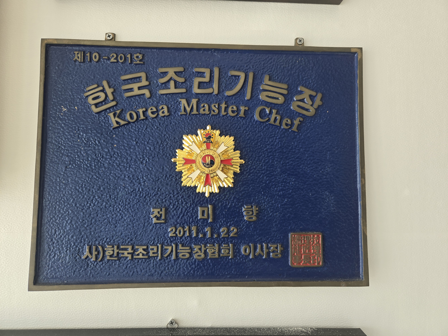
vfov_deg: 58.9
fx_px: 298
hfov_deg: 73.9
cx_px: 224
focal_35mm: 23
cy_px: 168
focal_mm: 5.4
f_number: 1.8
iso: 80
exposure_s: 1/180
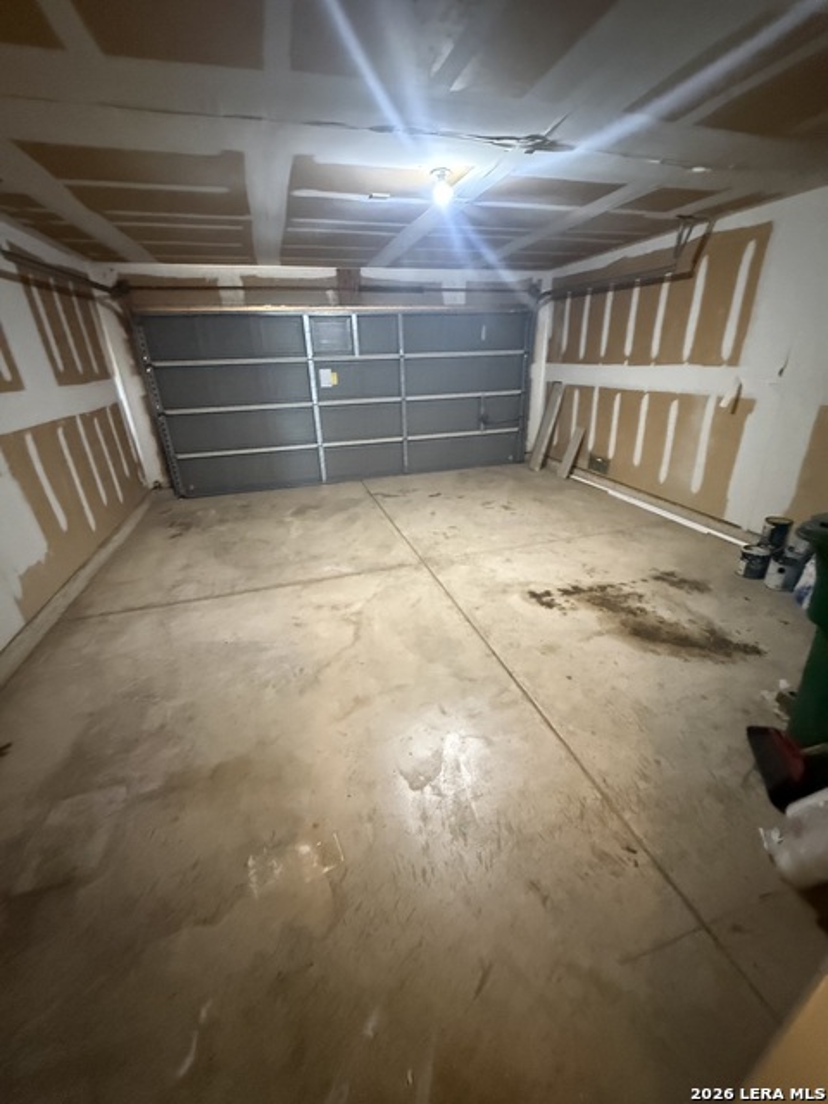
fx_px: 446
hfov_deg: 85.7
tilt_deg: -26.0
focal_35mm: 14
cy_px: 552
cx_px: 414
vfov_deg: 102.1
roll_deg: +3.2
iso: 1250
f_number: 2.2
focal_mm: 2.22
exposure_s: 1/60
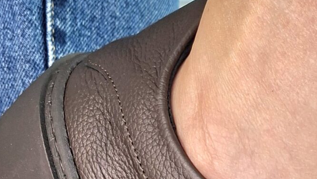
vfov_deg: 11.1
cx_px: 251
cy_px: 390
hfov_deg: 22.0
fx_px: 807
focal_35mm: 96
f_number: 1.8
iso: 50
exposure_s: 1/161
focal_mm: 5.54
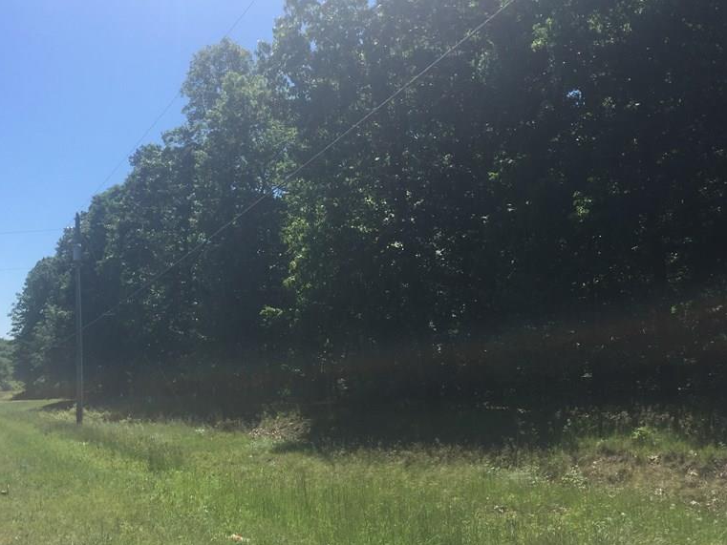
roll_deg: +1.1
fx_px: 819
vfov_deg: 36.8
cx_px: 395
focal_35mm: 39
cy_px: 304
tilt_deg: +2.5
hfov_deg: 47.8
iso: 32
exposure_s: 1/1721
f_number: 2.2
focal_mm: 4.15
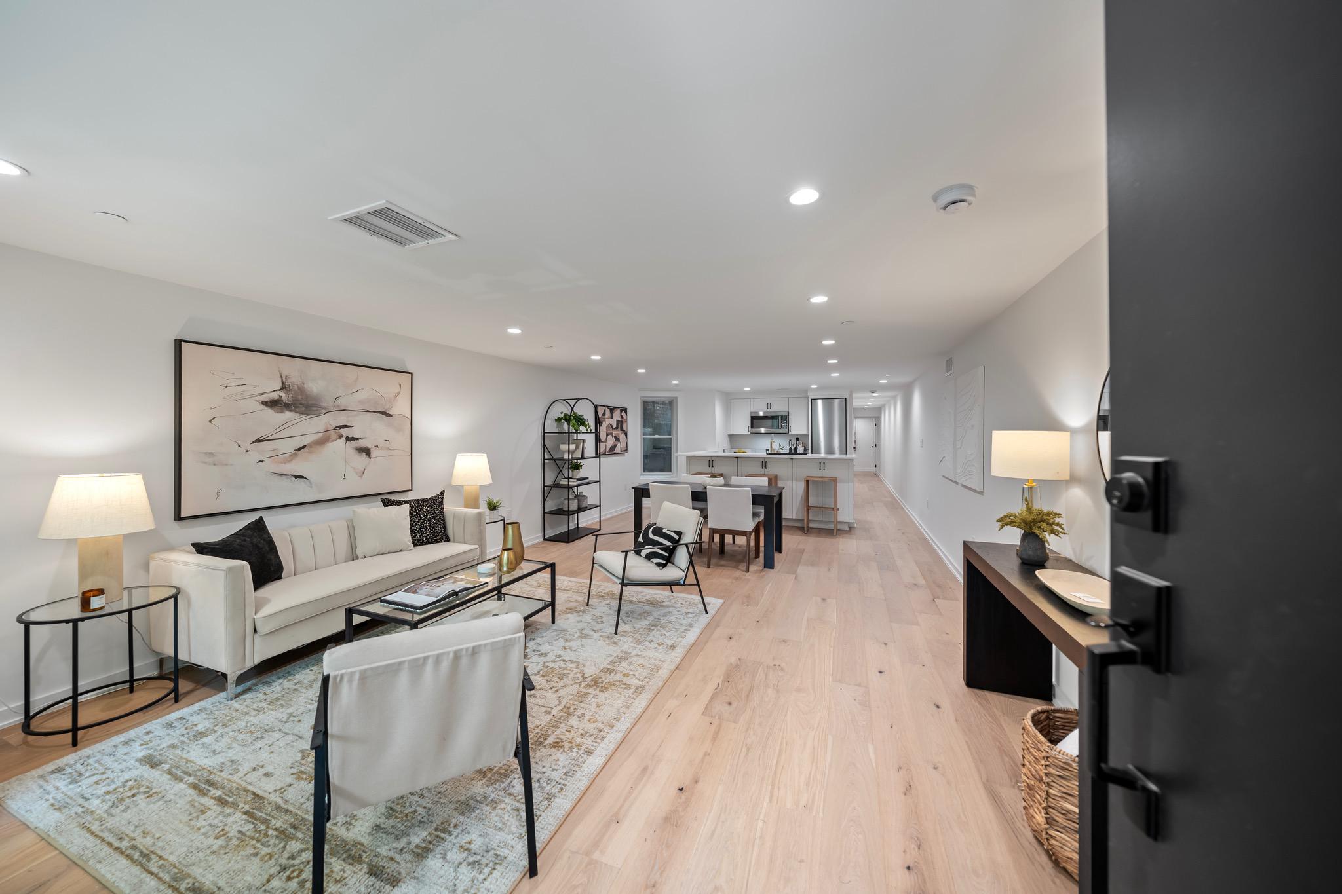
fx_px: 447
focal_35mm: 12
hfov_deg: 112.6
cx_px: 671
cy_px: 447
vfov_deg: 90.0
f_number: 4
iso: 800
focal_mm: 12
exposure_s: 1/20
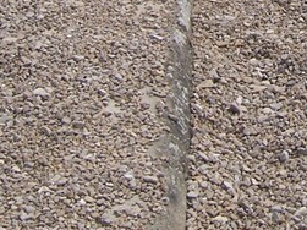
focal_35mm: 153
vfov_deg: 9.0
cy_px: -253
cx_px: 390
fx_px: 1356
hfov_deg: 12.5
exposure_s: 1/800
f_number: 4.5
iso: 80
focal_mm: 6.2
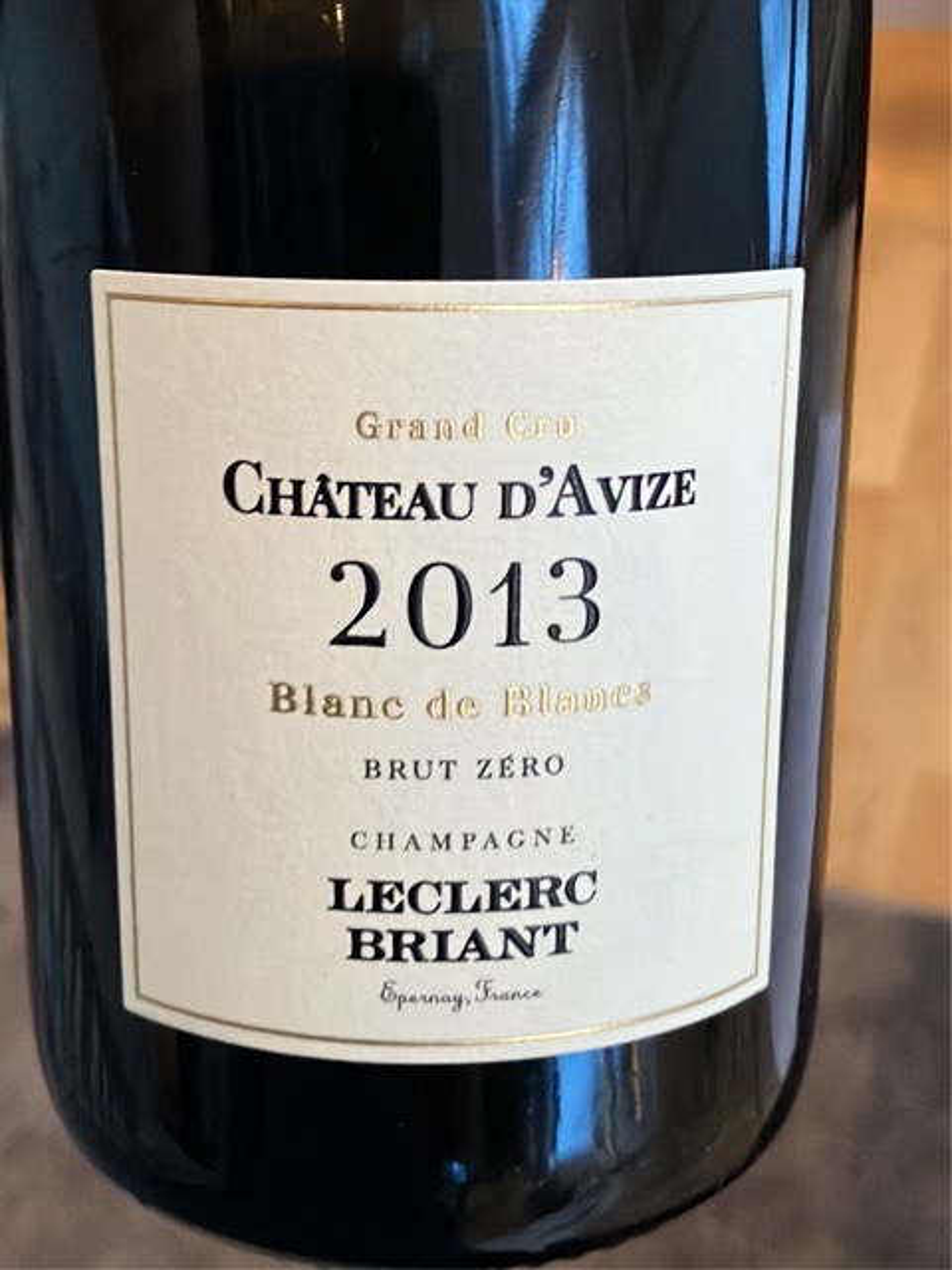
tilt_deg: -46.9
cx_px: 476
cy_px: 635
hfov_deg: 48.2
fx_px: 1063
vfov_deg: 61.7
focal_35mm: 29
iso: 640
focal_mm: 3.99
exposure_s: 1/50
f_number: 1.8
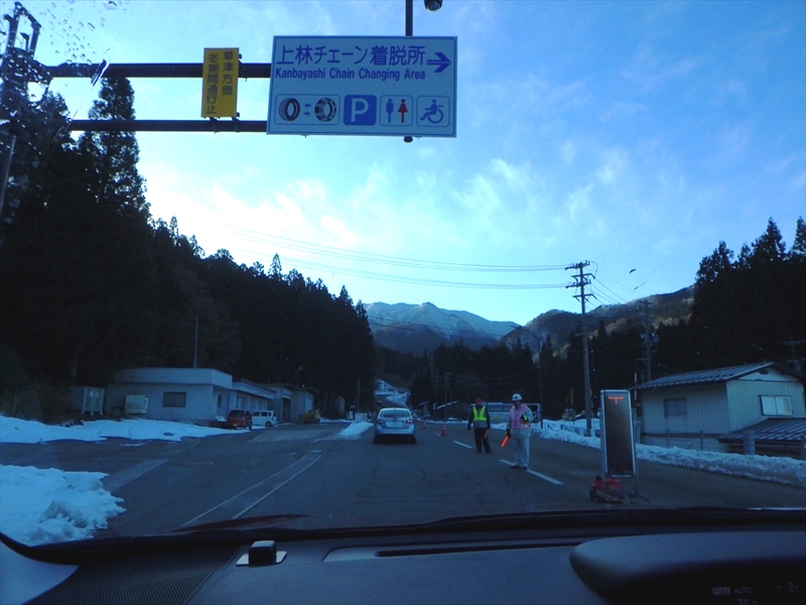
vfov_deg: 61.1
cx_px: 403
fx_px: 512
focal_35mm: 22
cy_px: 302
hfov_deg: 76.4
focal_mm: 5
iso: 125
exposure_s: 1/800
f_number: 4.2
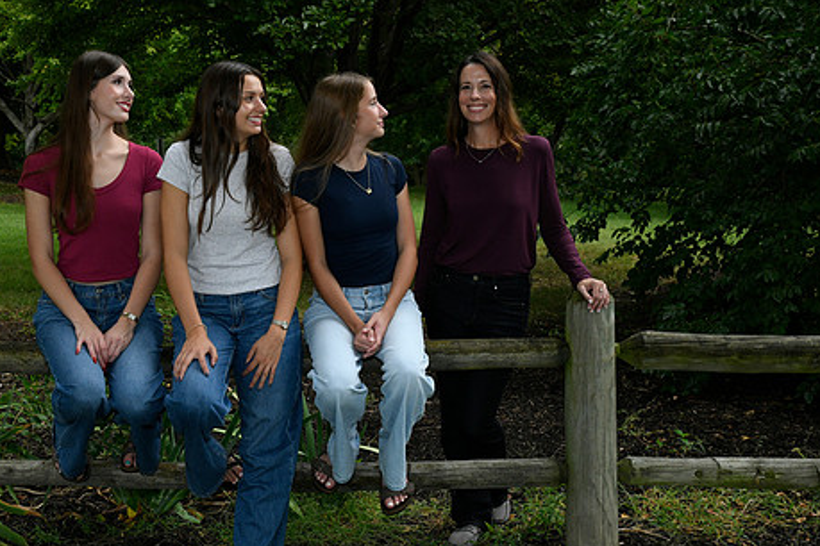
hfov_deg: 41.0
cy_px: 329
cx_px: 334
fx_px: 1093
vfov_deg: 28.0
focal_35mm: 48
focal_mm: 38
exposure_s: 1/250
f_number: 9
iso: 1600
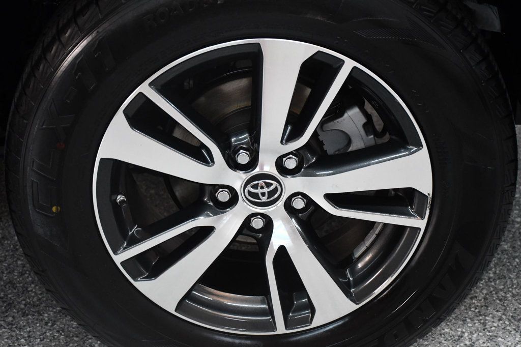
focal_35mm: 72
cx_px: 260
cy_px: 174
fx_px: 1042
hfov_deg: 28.1
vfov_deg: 18.9
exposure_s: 1/100
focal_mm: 48
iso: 3200
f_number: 4.5
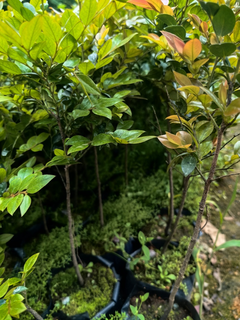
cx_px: 120
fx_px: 250
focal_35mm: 27
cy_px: 160
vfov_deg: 65.3
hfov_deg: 51.3
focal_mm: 5.75
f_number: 2
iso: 64
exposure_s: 1/100
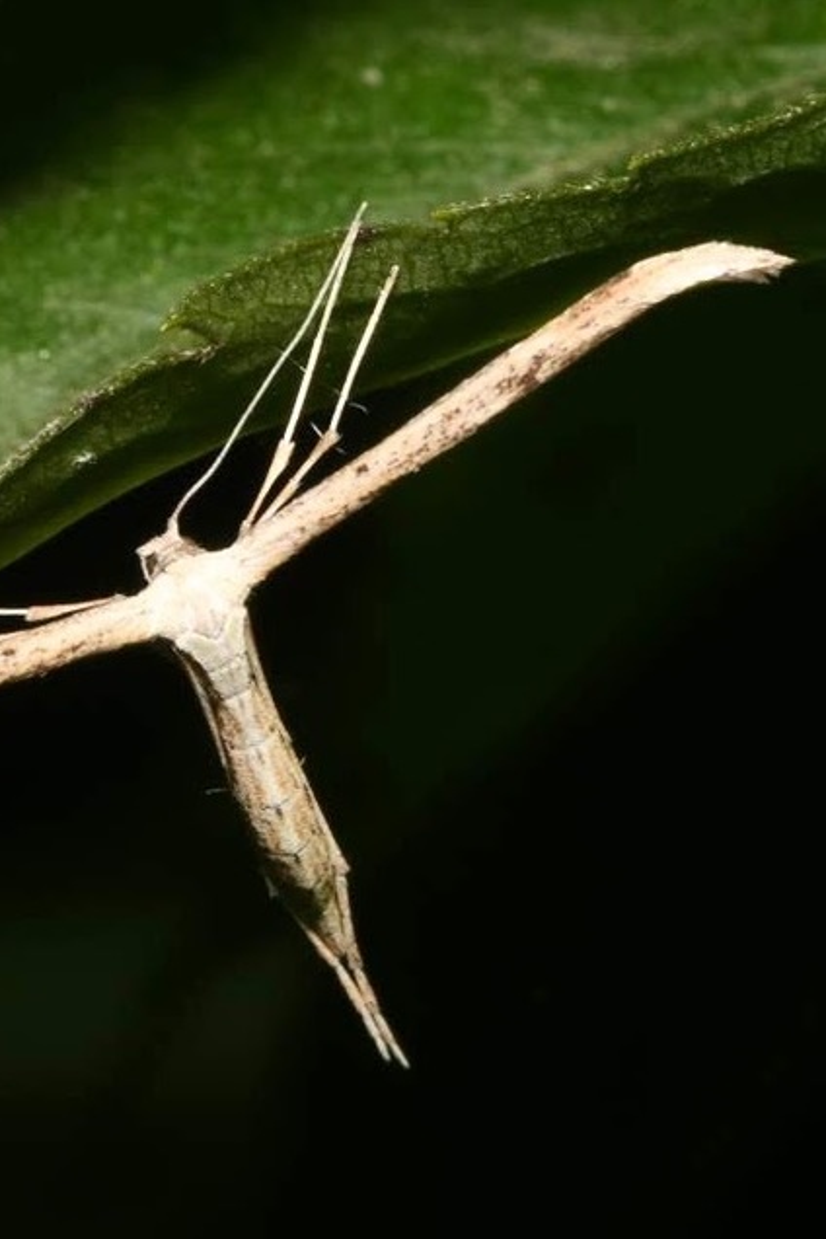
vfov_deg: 8.7
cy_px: 620
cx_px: 203
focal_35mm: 238
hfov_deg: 5.8
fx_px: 8182
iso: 100
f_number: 29
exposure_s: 1/60
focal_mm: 105
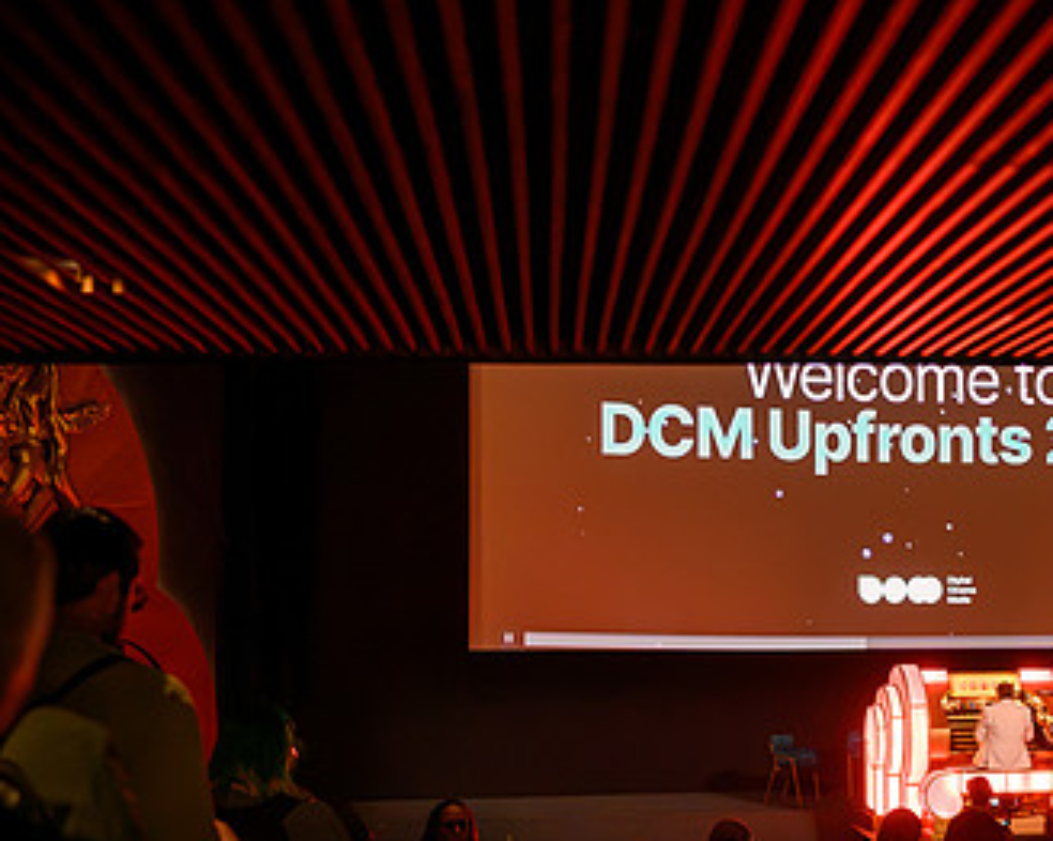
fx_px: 1838
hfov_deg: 30.9
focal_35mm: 59
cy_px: 618
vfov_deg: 25.5
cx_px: 899
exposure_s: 1/320
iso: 1800
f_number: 2
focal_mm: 35
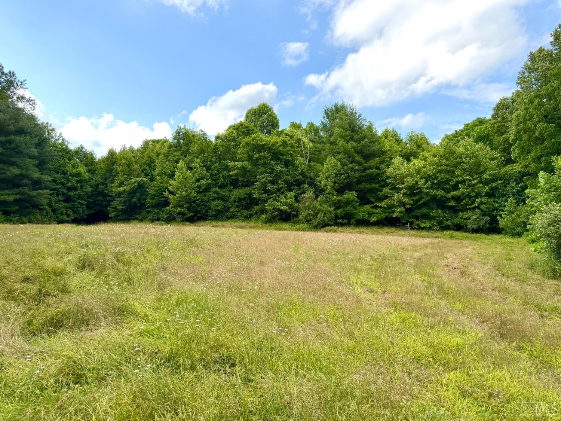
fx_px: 389
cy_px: 210
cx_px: 280
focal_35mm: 24
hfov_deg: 71.6
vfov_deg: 56.8
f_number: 1.78
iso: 100
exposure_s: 1/3425
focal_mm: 6.76
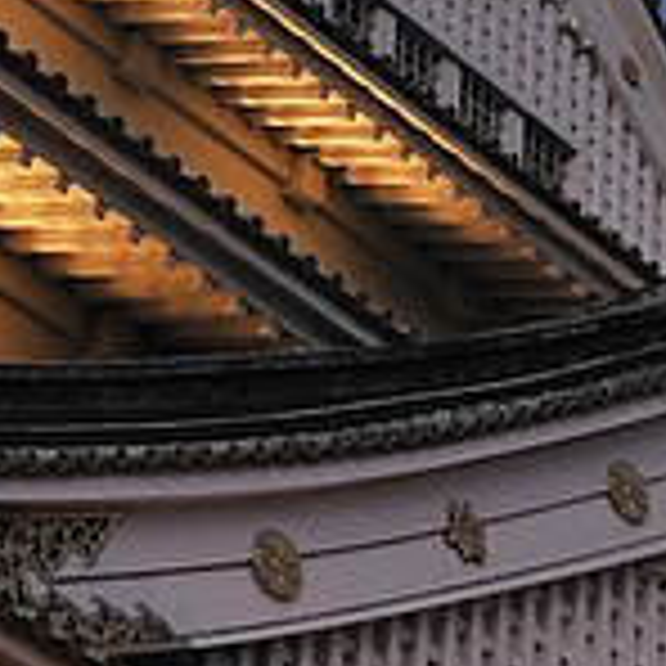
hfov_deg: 8.4
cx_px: 824
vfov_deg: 8.5
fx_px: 4484
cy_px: 425
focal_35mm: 206
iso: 1000
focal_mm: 35
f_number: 4
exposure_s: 1/40
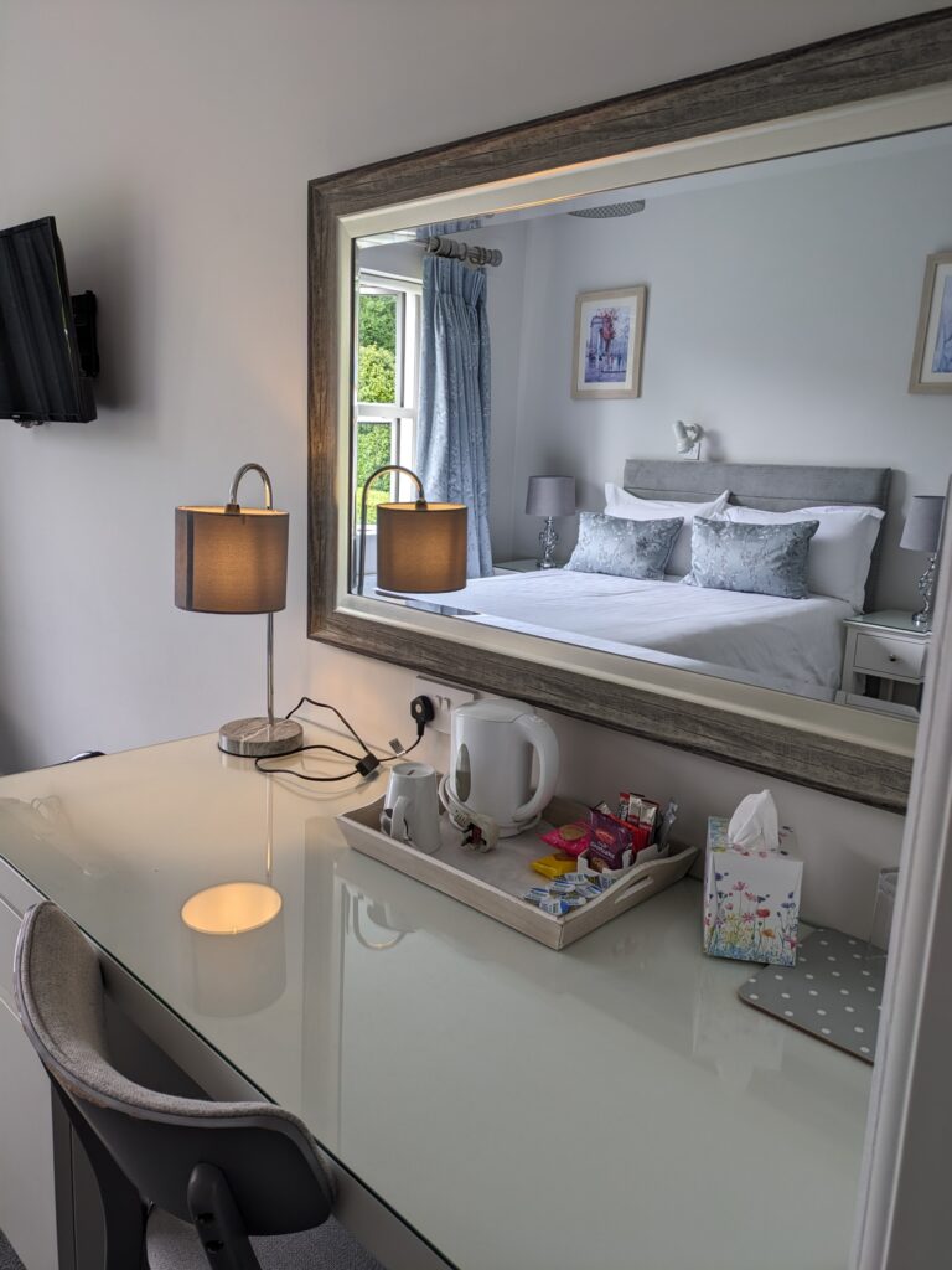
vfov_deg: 69.4
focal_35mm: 25
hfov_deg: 54.9
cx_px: 476
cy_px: 635
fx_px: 917
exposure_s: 1/158
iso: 50
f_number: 1.89
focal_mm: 5.43
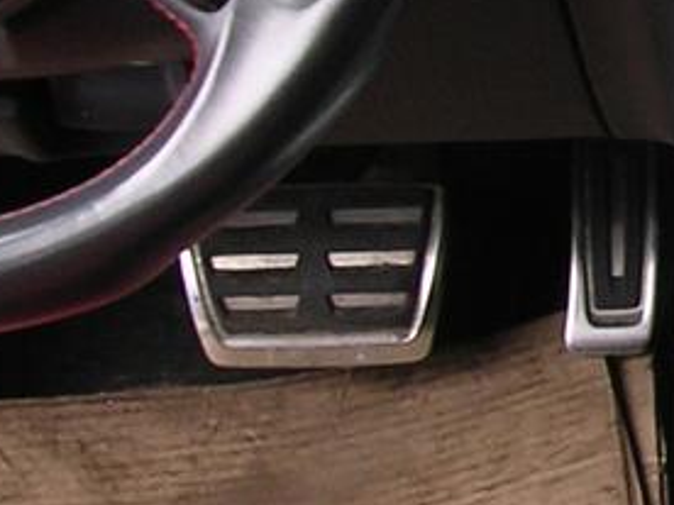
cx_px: 1175
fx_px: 3427
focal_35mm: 176
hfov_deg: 10.6
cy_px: 22
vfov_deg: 8.4
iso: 100
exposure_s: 1/11.8
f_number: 2.8
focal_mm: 5.8
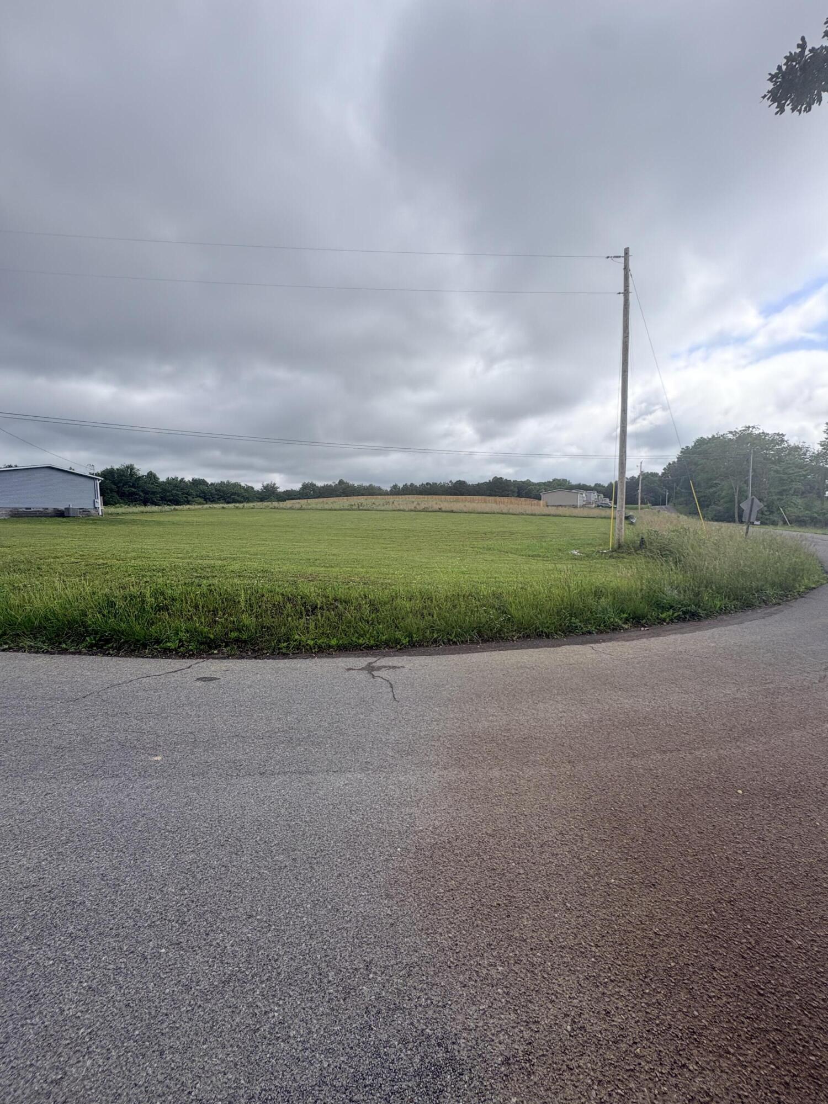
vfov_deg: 102.1
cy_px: 552
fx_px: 446
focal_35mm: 14
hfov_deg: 85.7
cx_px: 414
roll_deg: +0.8
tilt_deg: -4.3
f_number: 2.2
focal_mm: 2.22
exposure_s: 1/1672
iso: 40
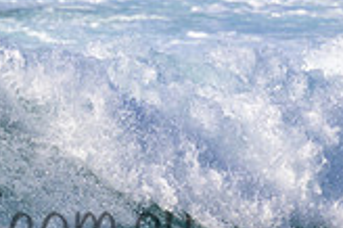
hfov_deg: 0.7
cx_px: -29
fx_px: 26917
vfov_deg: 0.5
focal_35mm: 2828
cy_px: 204
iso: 1250
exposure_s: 1/2000
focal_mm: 800
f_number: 11
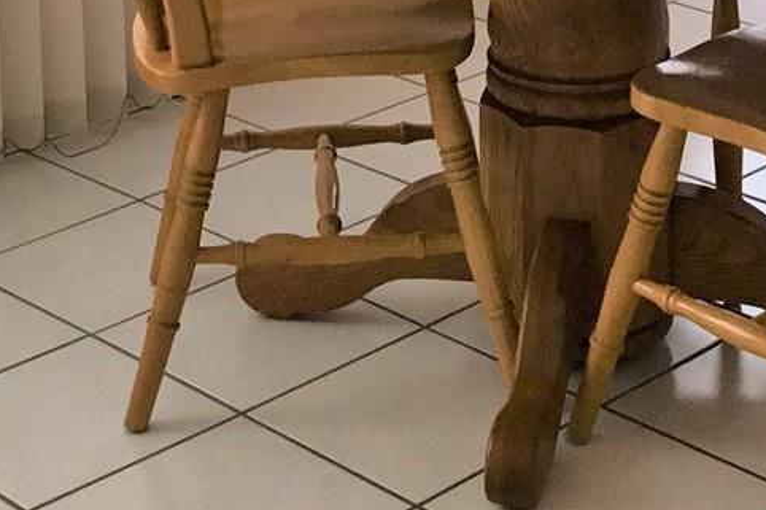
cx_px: 502
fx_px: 2276
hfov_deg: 19.1
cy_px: -427
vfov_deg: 11.8
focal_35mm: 107
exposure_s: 1/120
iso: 32
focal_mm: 3.3
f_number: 2.4
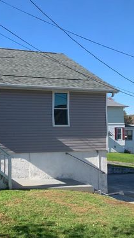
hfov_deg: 29.0
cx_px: -3
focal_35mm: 38
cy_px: 119
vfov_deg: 52.8
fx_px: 240
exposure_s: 1/1054
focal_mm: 4.25
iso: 25
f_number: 1.8
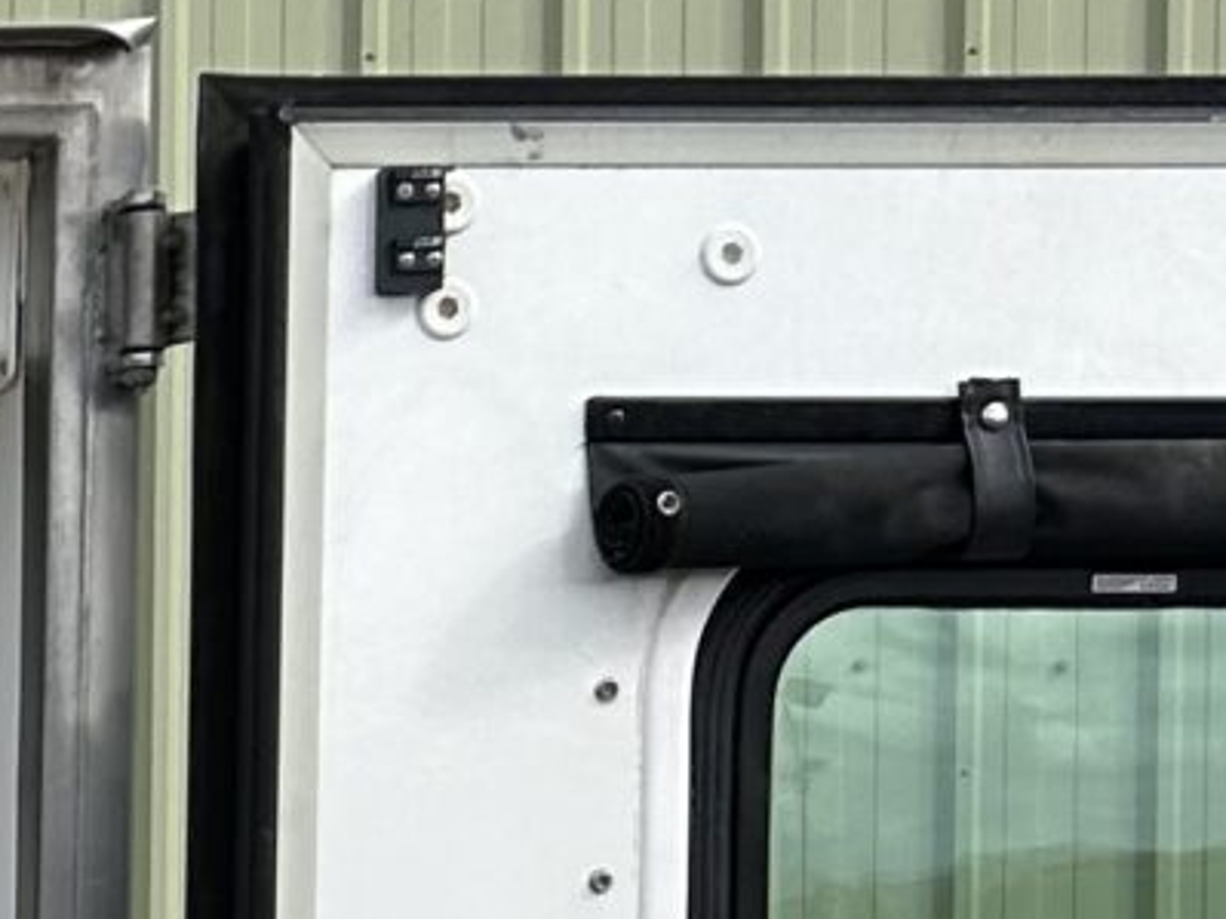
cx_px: -1398
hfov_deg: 10.6
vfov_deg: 8.6
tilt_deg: -1.5
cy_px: 1577
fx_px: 5913
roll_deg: +0.8
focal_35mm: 167
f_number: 1.5
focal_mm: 5.7
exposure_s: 1/2571
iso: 50
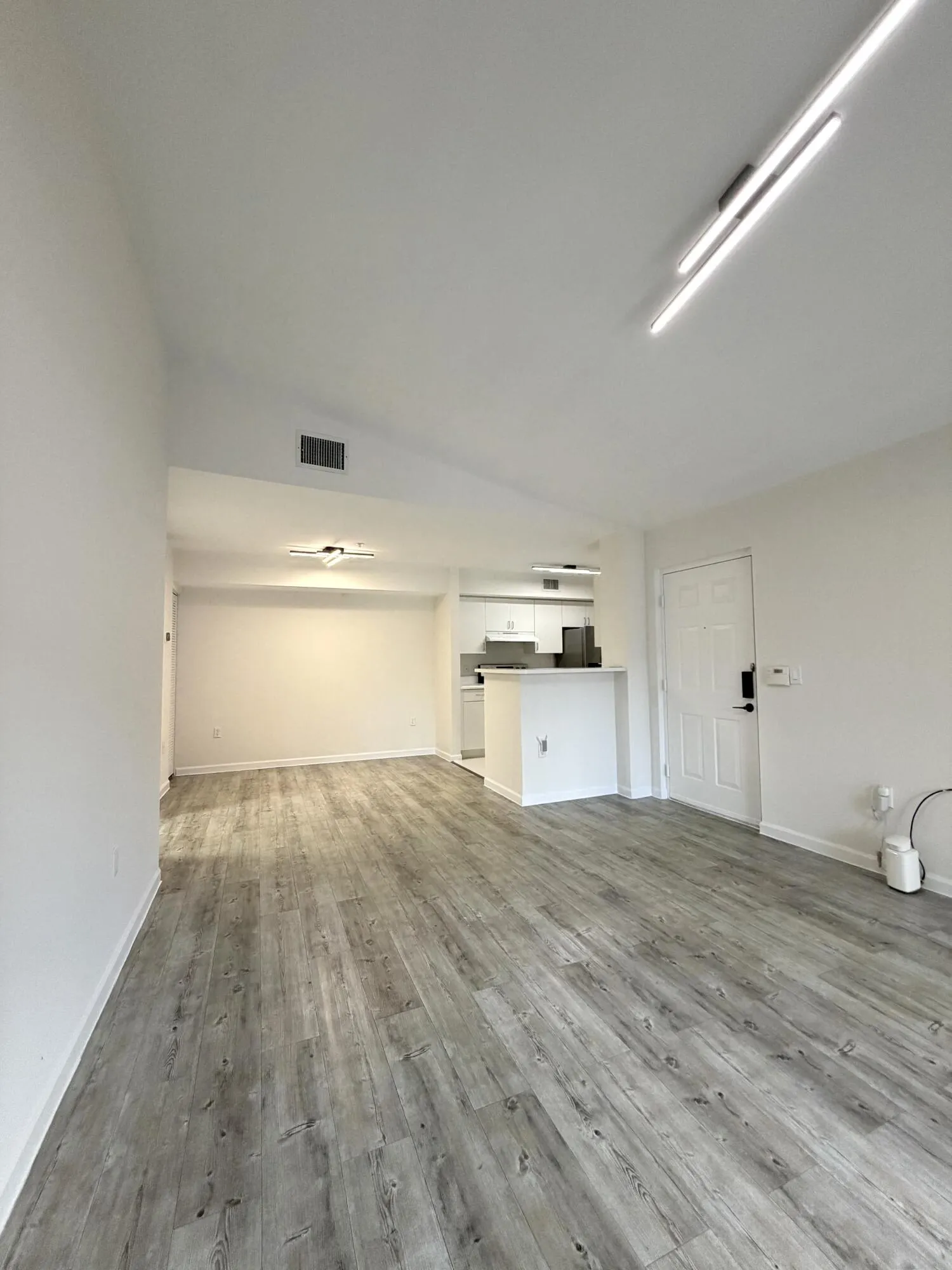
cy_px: 635
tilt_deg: +2.4
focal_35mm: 14
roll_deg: +0.2
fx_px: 513
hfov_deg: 85.7
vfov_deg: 102.1
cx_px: 476
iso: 200
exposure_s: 1/60
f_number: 2.2
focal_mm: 2.22
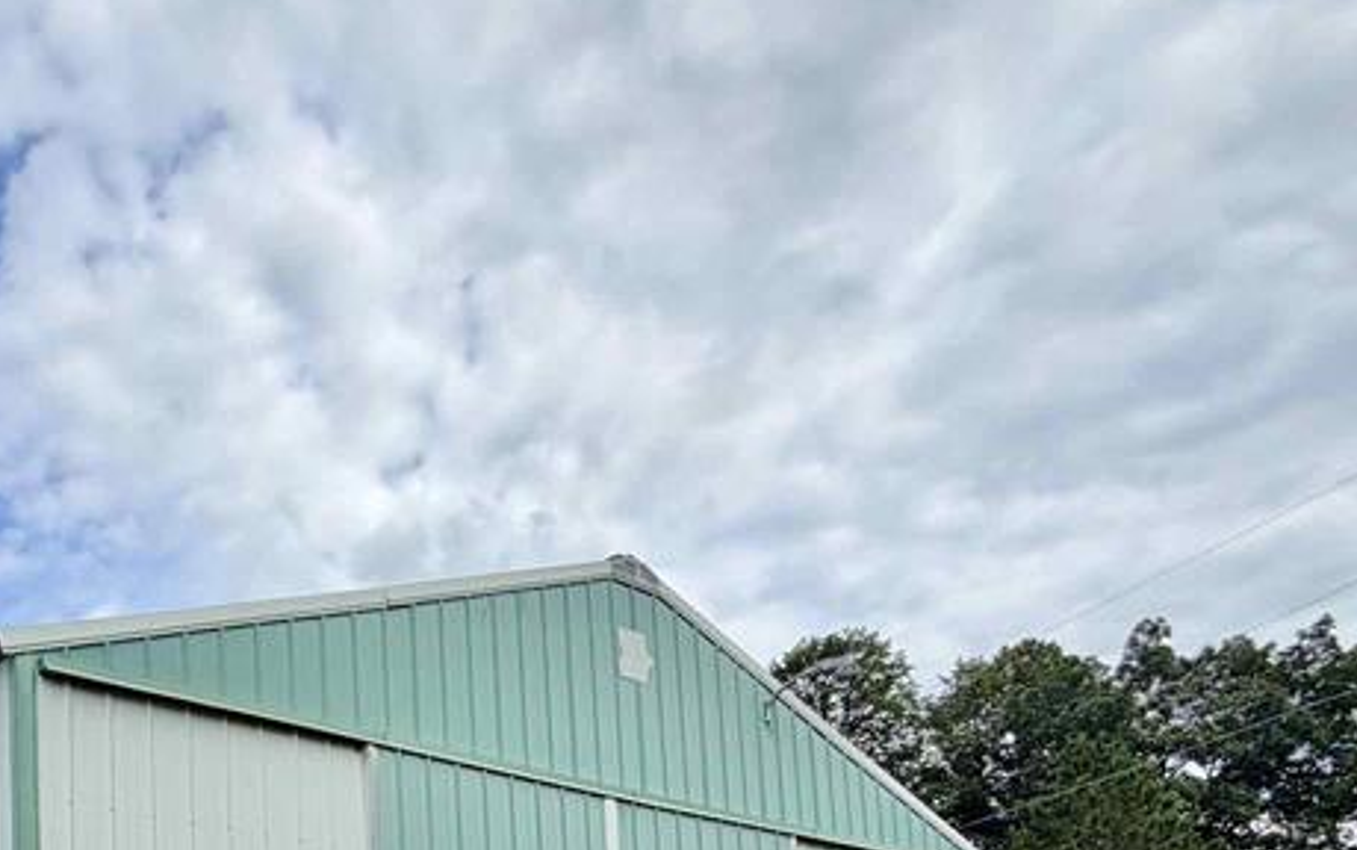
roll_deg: +2.2
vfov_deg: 31.0
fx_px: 1221
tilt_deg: +2.4
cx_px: 180
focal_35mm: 33
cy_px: 1071
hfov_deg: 52.3
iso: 25
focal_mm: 2.22
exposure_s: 1/770
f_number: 2.2
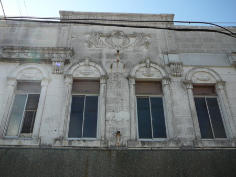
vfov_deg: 40.7
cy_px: 88
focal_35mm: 35
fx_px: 239
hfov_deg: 52.6
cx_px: 118
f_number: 2.8
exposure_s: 1/800
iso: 80
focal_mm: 5.2
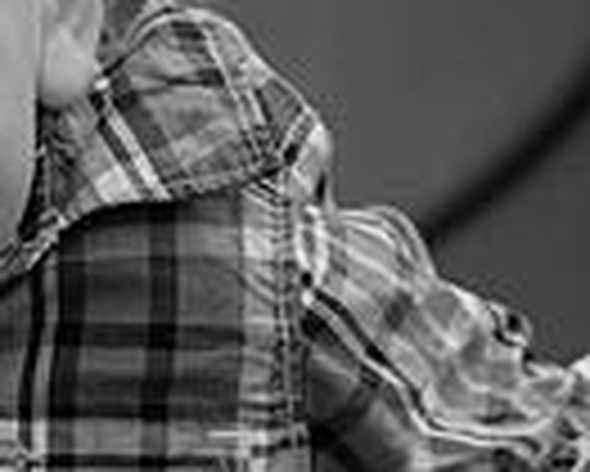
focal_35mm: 262
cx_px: -149
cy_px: 245
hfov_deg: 7.3
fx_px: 4578
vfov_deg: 5.9
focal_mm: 50
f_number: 2.8
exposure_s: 1/1000
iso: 100
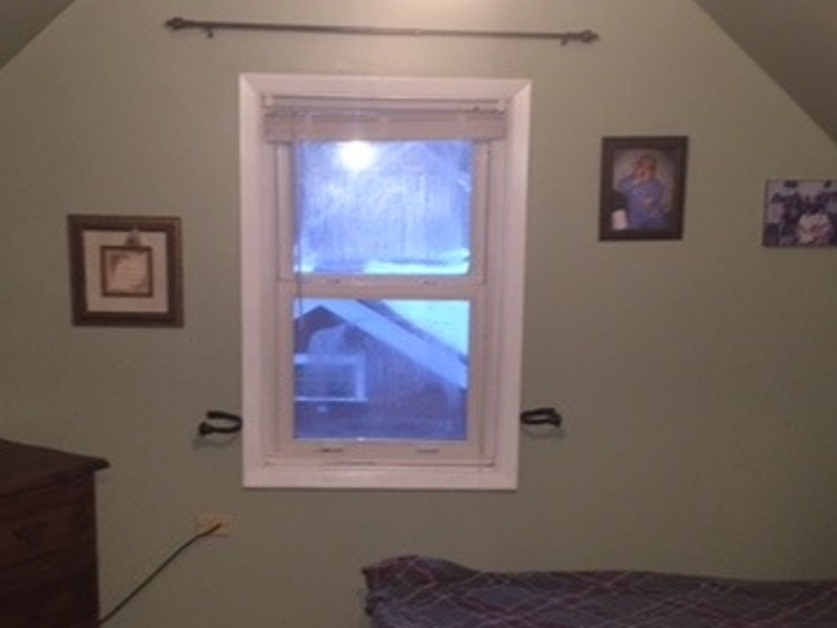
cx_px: 427
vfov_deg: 27.7
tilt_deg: -12.9
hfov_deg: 36.8
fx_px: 1258
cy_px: 455
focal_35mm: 52
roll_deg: -0.7
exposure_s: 1/16
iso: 160
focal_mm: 4.15
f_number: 2.2
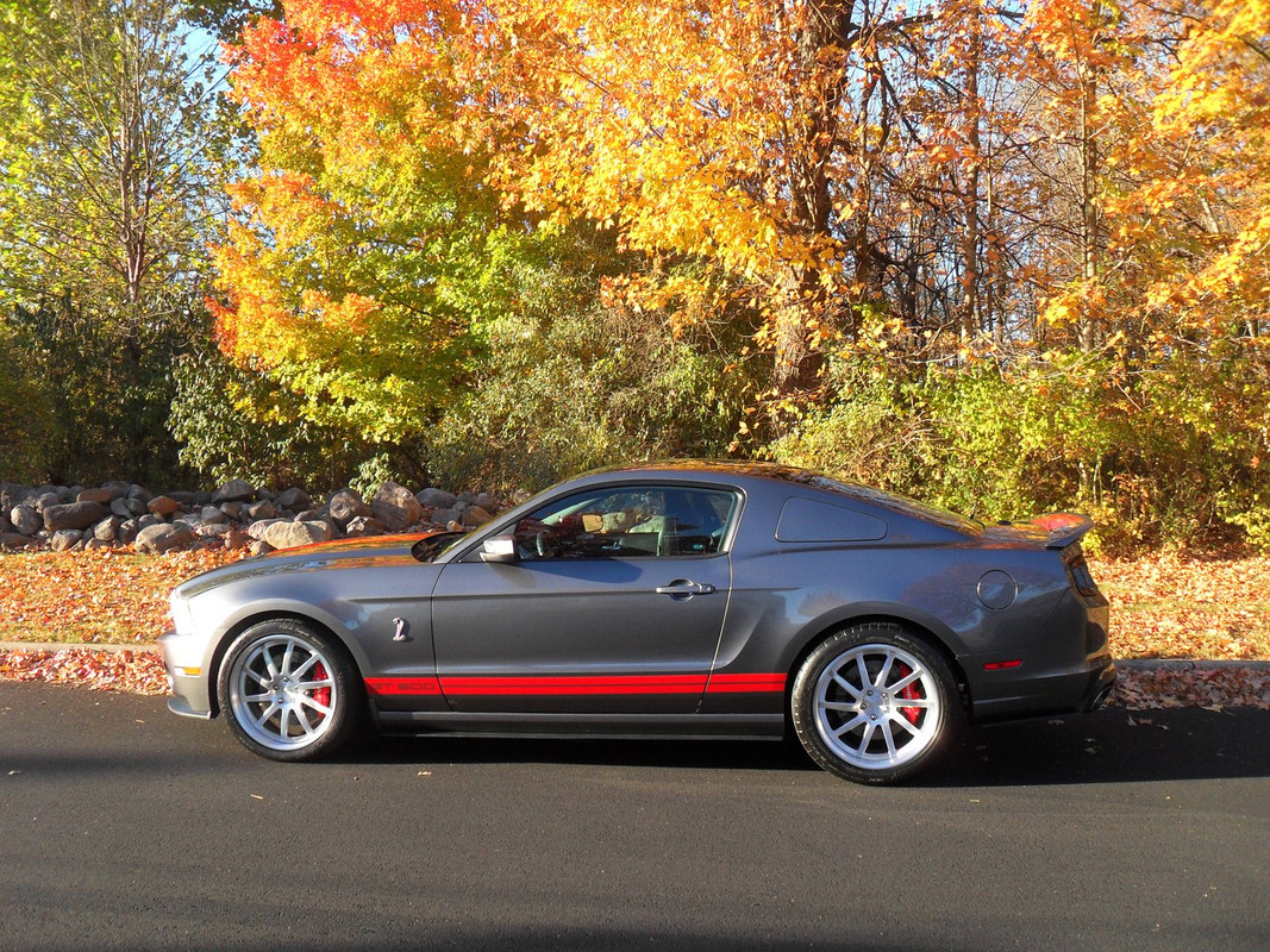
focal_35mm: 35
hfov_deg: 52.6
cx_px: 635
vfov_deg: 40.7
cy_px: 476
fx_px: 1284
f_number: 2.8
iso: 100
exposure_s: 1/250
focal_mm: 6.2
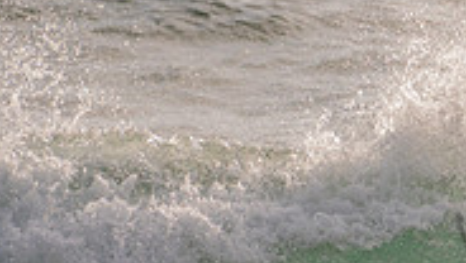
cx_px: 699
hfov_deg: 1.1
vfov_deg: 0.6
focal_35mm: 2021
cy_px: 217
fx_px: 25001
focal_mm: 500
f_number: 5.6
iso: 110
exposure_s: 1/2000
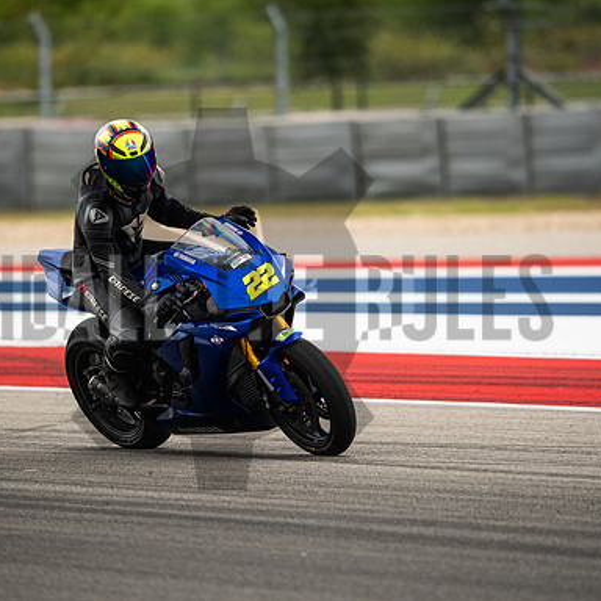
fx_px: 7562
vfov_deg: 4.6
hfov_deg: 4.6
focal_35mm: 385
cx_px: 222
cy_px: 300
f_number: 2
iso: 500
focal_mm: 200
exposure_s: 1/5000
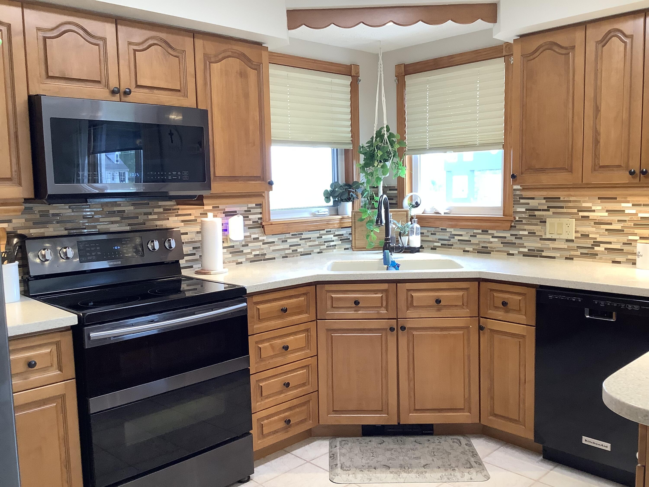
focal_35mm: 31
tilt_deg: -6.7
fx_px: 581
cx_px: 324
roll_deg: +0.7
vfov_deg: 45.4
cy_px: 244
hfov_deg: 58.4
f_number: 2.4
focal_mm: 3.3
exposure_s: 1/60
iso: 100
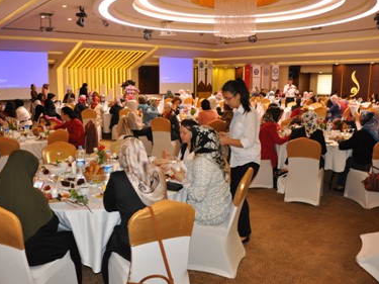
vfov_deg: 45.4
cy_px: 145
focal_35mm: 31
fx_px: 339
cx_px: 171
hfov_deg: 58.3
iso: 800
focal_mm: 18
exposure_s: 1/60
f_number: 3.5
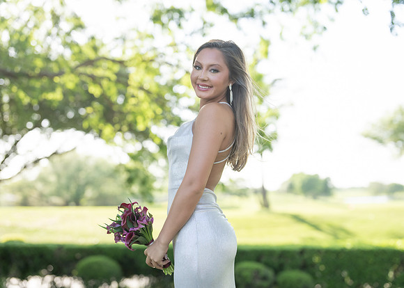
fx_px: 623
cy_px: 144
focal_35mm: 54
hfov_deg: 36.0
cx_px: 204
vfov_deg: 26.1
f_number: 1.8
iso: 160
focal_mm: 50
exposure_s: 1/1000
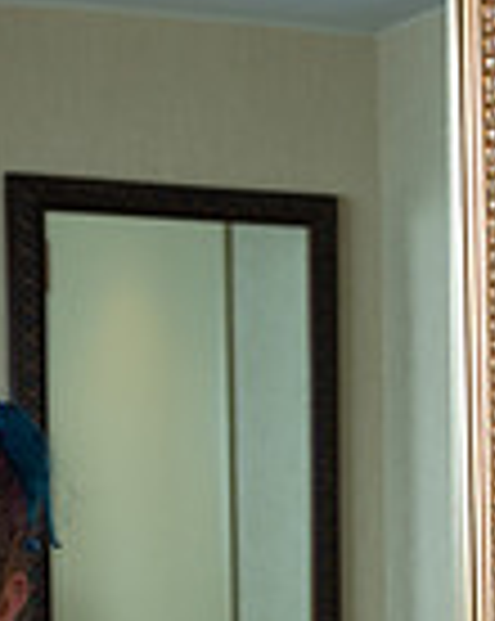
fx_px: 2533
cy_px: 826
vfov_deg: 13.4
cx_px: 634
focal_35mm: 138
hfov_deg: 10.9
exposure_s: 1/500
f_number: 4
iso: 125
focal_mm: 35
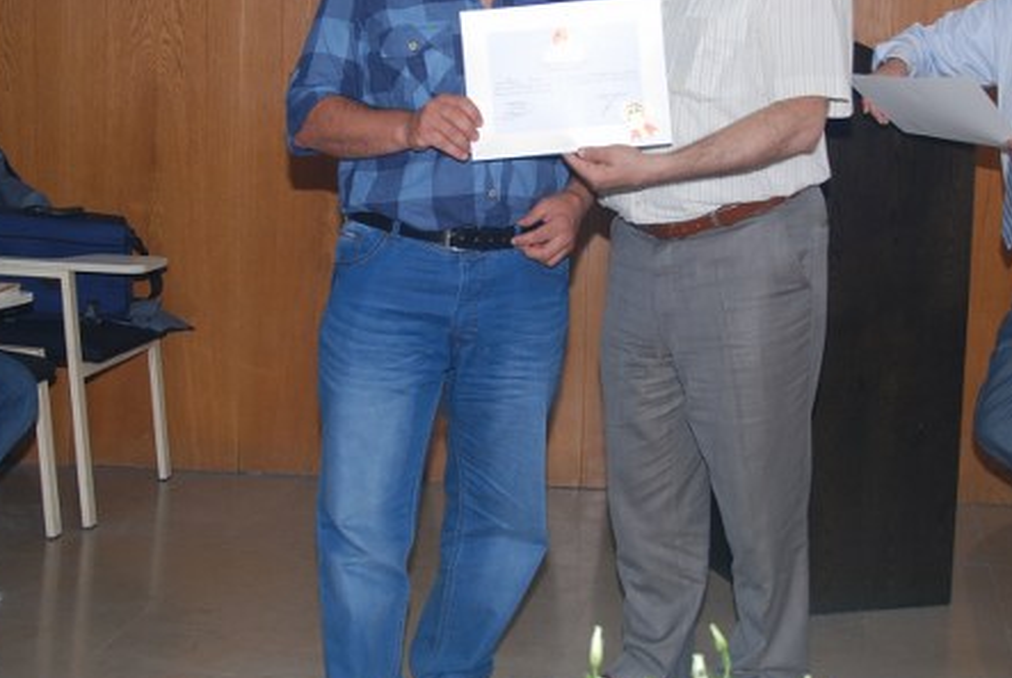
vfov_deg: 20.9
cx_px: 551
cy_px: 229
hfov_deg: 30.9
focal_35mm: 65
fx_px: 1830
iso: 200
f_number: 4
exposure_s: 1/60
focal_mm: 24
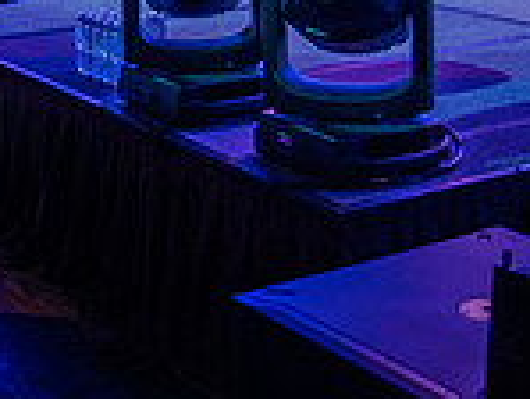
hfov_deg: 21.7
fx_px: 1379
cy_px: -137
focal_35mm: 90
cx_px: 217
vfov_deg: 15.5
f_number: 2.8
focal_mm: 24
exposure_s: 1/160
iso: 800
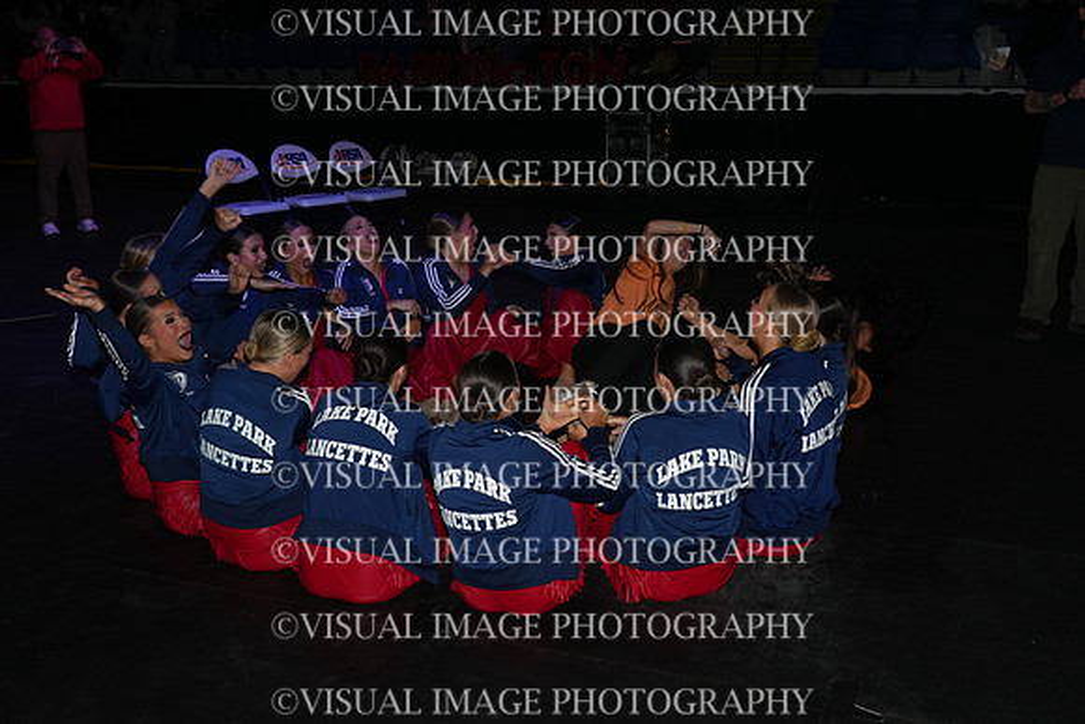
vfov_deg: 33.4
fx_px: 1206
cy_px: 362
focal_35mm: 40
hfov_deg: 48.4
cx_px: 542
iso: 1250
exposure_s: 1/250
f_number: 9
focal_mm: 40
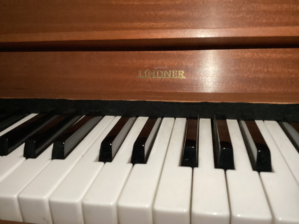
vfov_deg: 45.4
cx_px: 150
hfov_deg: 58.4
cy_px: 112
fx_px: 268
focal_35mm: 31
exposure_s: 1/50
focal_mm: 3.3
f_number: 2.4
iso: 320
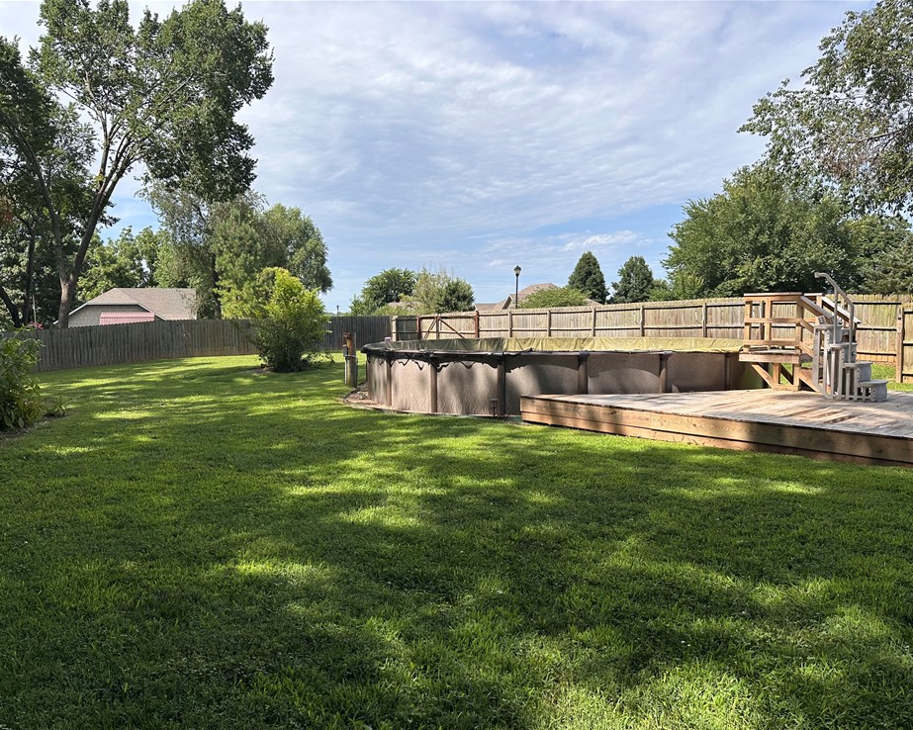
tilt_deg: -5.2
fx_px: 702
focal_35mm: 26
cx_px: 458
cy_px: 379
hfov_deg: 66.0
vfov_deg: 54.9
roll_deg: +0.6
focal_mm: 6.86
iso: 80
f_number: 1.78
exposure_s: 1/3717
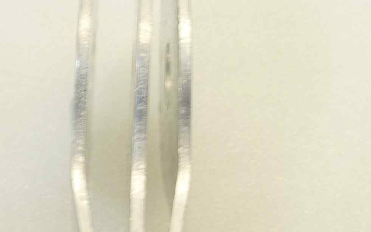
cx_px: 163
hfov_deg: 29.8
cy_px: 127
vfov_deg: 18.9
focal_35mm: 69
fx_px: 698
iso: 80
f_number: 3.3
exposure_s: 1/30
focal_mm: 4.1
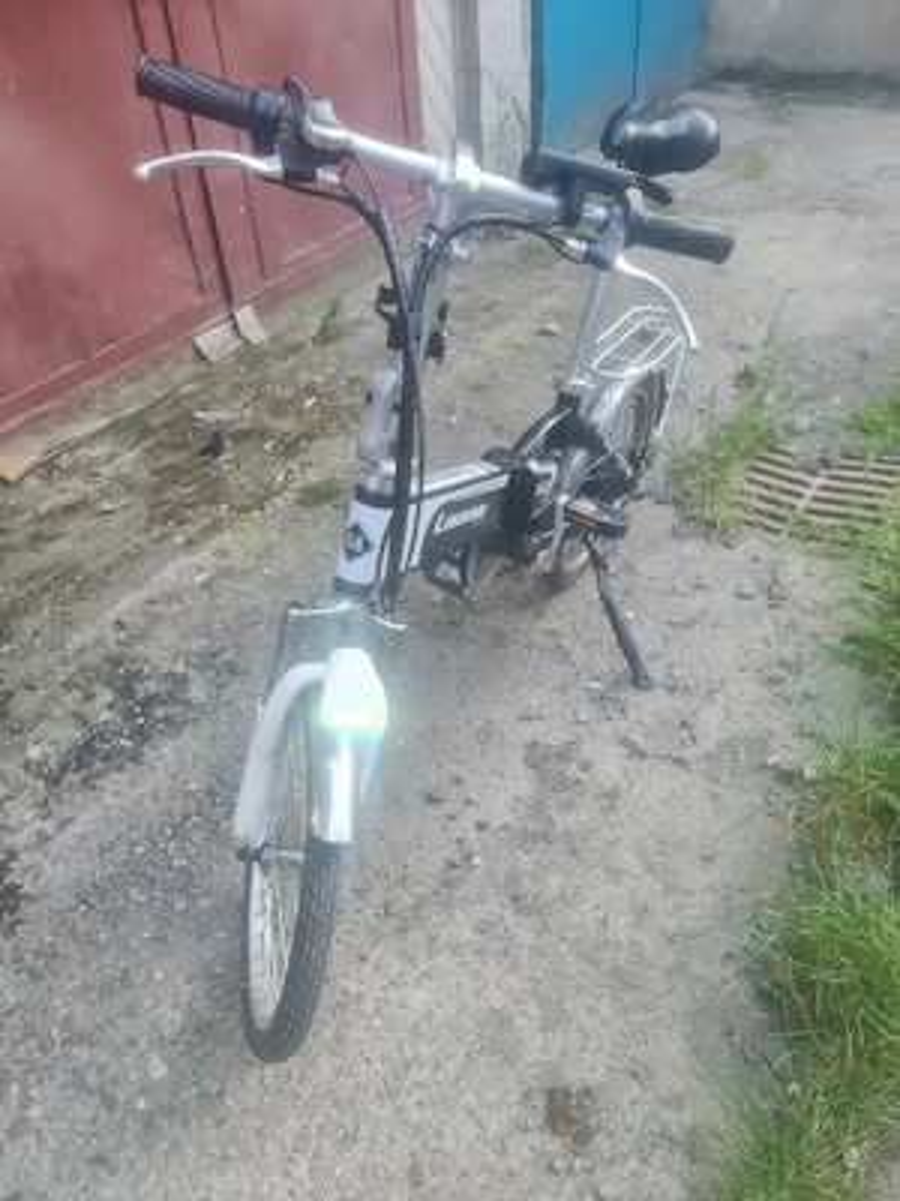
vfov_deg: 69.4
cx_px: 450
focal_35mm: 25
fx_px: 867
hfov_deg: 54.9
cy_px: 600
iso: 200
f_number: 1.8
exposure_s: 1/50
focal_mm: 7
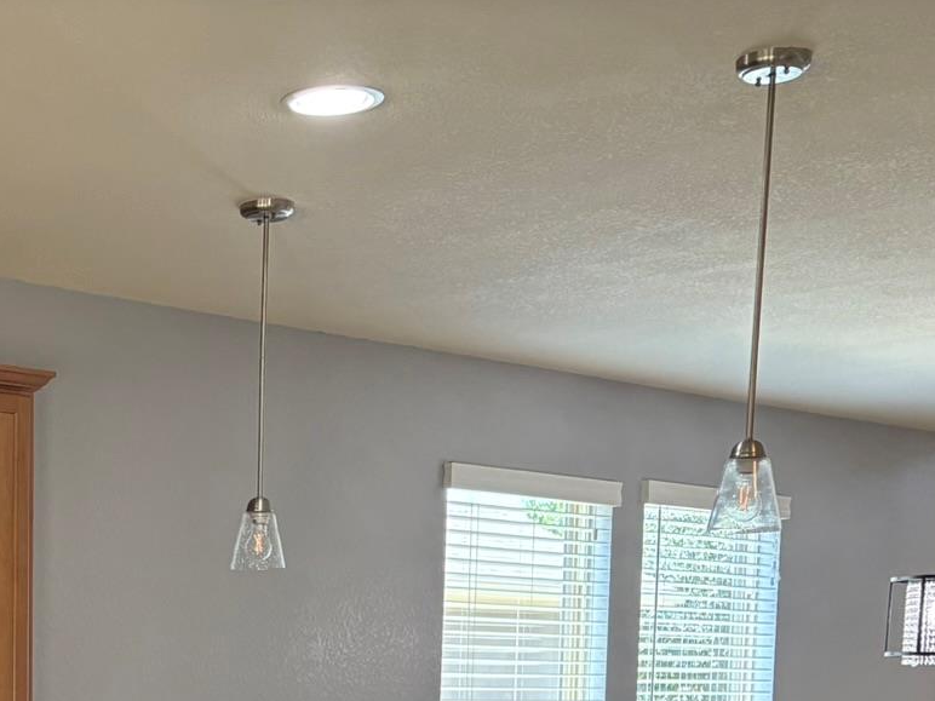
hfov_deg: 26.5
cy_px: 926
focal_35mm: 69
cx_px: -23
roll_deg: +0.4
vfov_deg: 19.5
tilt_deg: -5.1
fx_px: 1864
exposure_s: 1/120
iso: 200
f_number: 1.6
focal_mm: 5.96
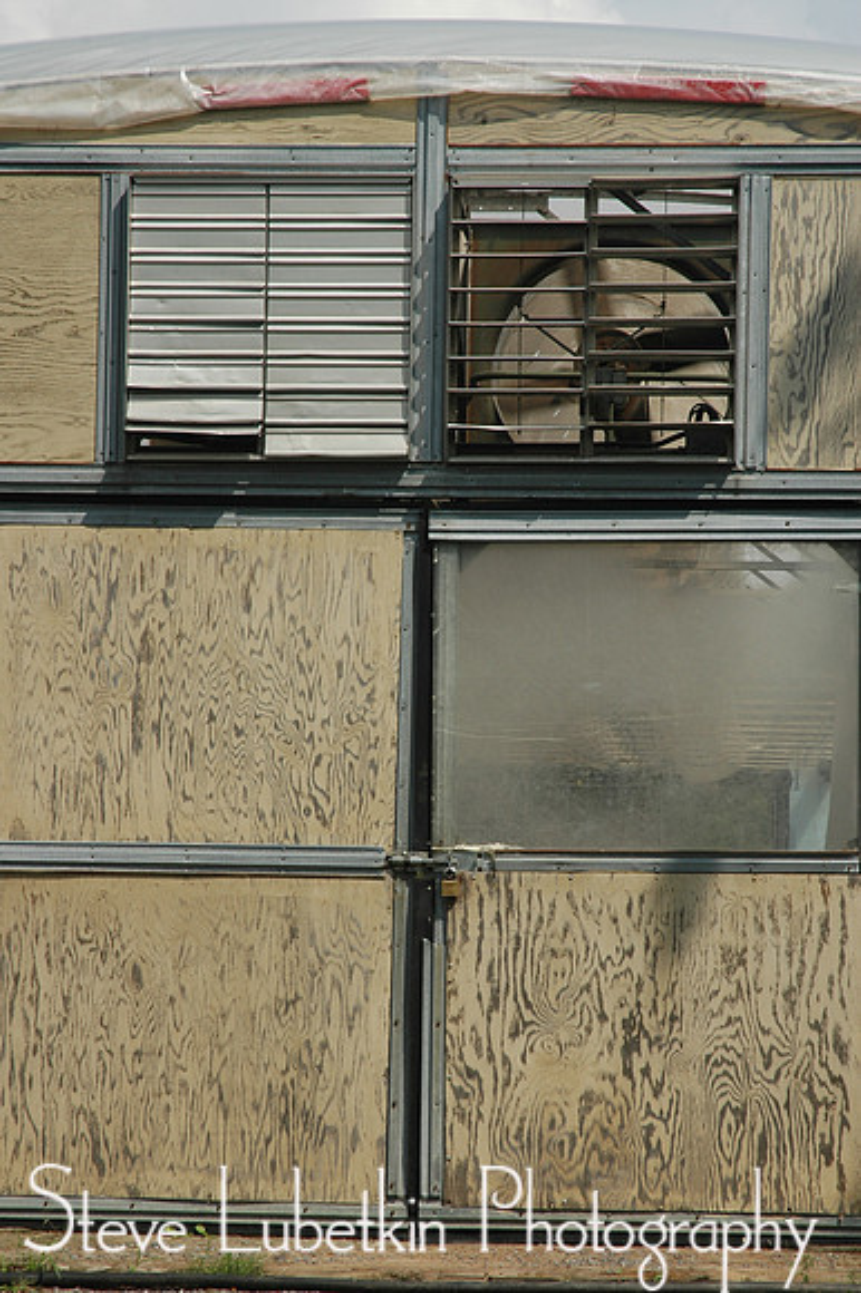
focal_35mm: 105
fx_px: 3771
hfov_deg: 13.0
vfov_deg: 19.5
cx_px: 430
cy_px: 646
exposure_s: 1/320
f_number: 11
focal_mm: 70
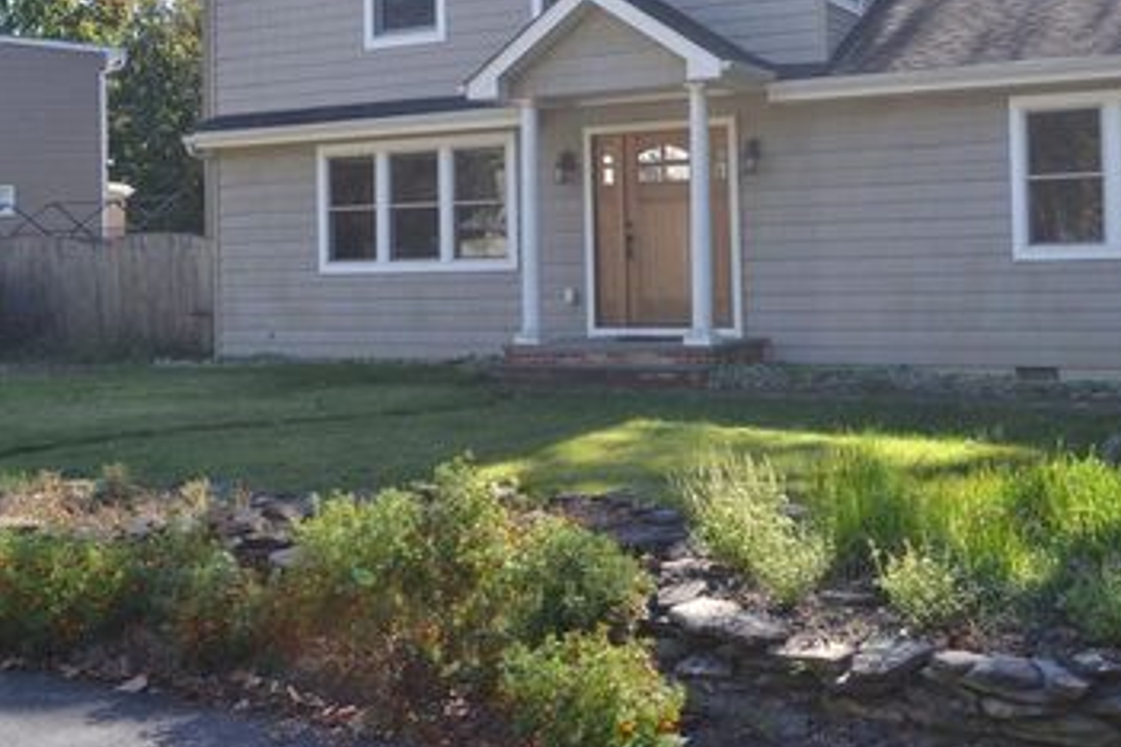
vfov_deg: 28.4
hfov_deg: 41.9
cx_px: 588
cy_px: 231
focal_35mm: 47
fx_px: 1463
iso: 100
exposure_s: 1/125
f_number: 5.6
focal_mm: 22
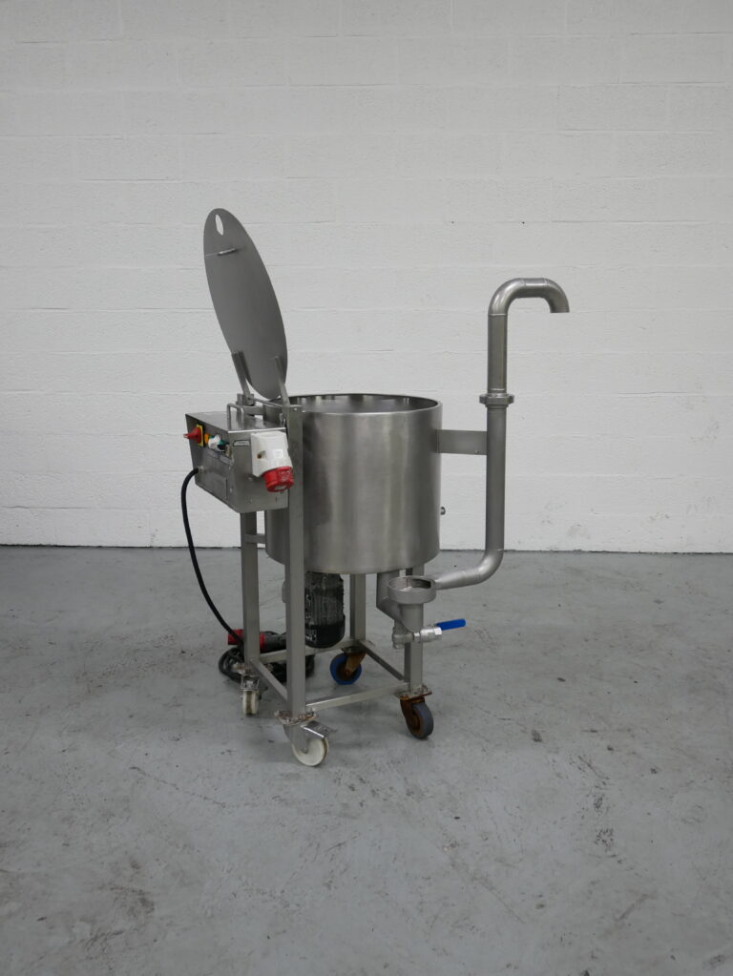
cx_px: 366
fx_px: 846
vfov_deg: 59.9
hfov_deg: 46.8
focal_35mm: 30
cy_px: 488
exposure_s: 1/60
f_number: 3.7
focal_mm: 15
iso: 800
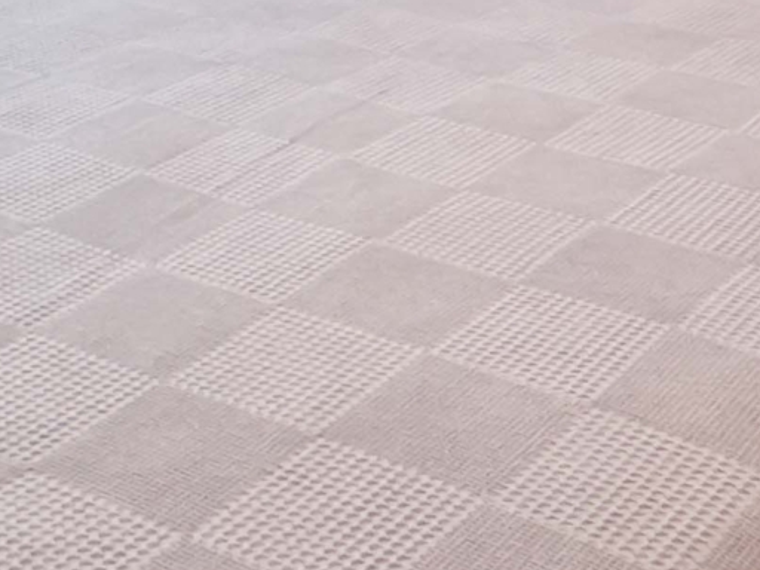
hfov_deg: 26.9
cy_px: -450
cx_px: 664
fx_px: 1537
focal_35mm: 70
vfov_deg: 17.3
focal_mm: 2.22
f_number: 2.2
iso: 500
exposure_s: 1/50
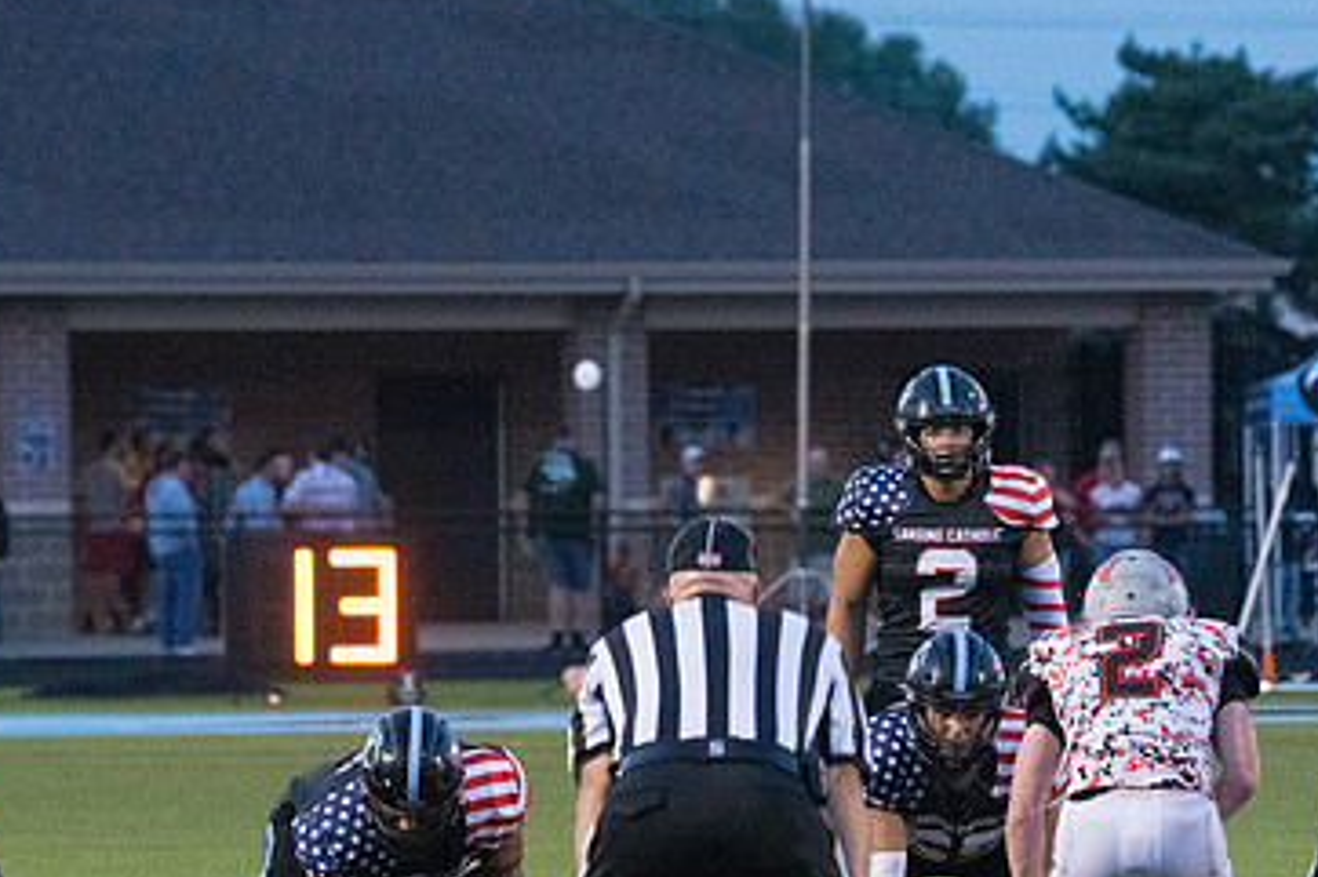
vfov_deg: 2.9
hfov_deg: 4.3
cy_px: 659
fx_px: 17564
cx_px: 943
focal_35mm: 480
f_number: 5
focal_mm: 200
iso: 8000
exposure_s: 1/1250
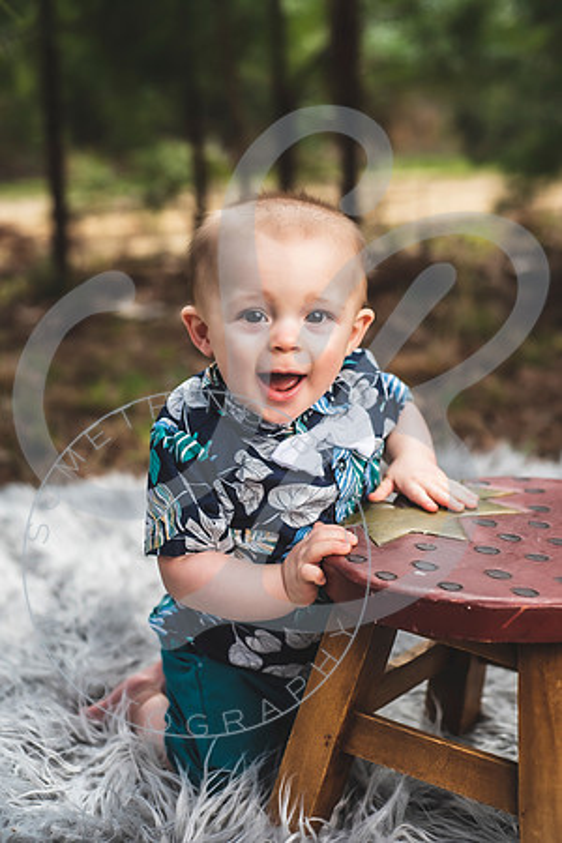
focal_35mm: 50
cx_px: 281
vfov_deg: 39.6
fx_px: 1171
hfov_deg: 27.0
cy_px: 422
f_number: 2.8
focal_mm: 50
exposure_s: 1/1600
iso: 100
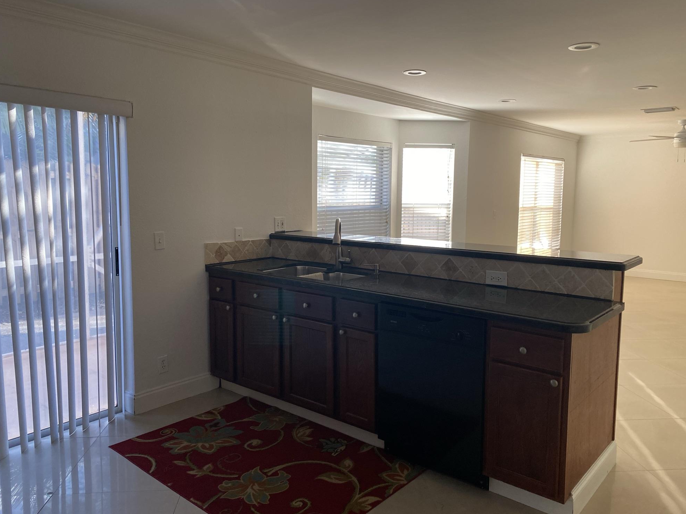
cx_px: 347
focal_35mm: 27
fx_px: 535
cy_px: 254
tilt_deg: -6.6
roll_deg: -0.3
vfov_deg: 51.4
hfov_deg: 65.3
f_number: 1.8
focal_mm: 4.25
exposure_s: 1/108
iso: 125
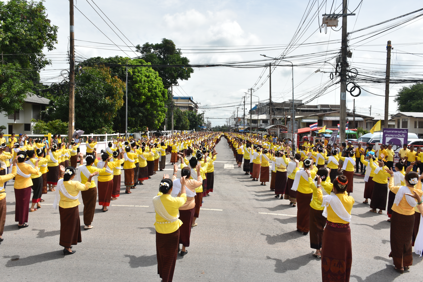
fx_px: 352
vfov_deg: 43.6
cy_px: 141
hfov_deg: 61.9
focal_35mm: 30
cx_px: 212
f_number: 11
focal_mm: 20
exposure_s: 1/200
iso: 100
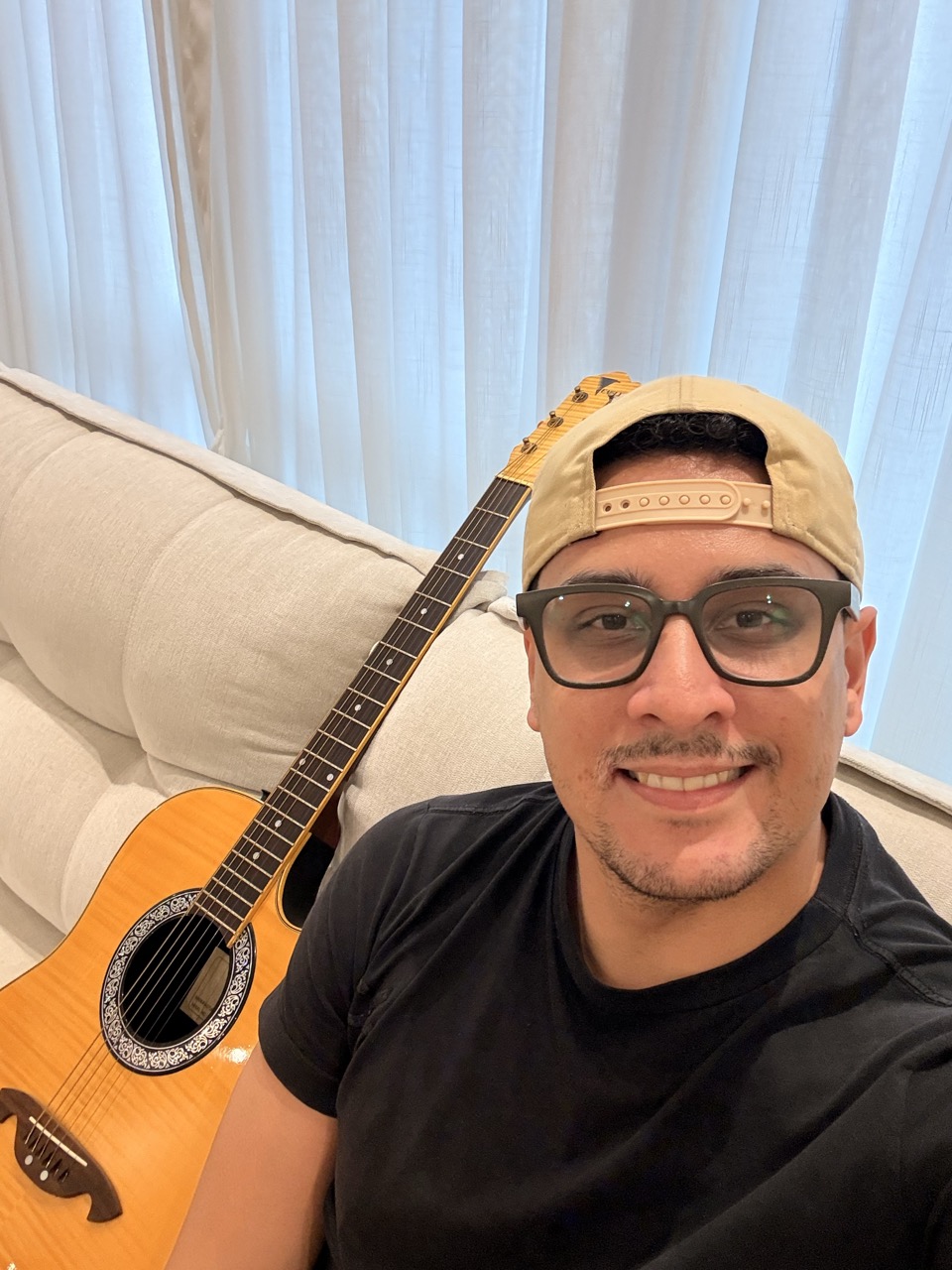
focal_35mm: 30
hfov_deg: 46.8
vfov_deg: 60.0
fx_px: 1100
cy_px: 635
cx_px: 476
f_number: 1.9
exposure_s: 1/60
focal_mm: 2.69
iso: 250
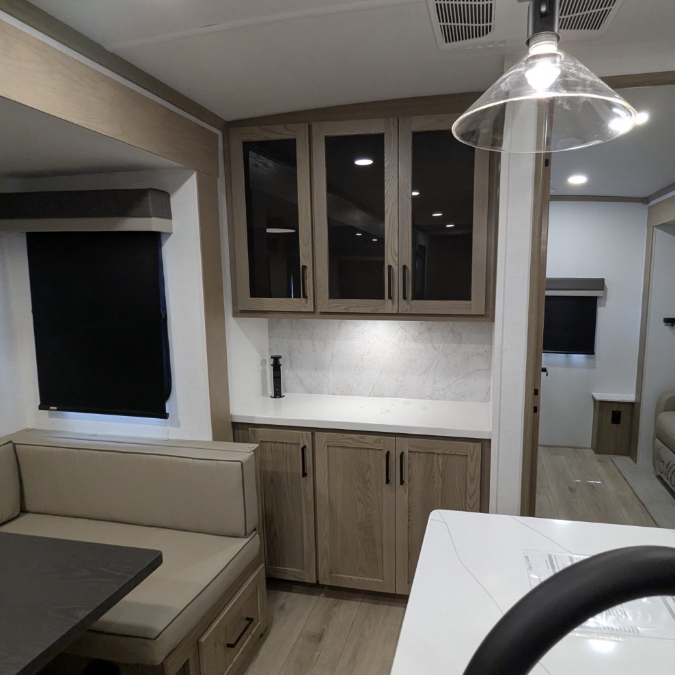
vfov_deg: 74.8
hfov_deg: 74.1
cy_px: 345
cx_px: 403
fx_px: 441
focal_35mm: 20
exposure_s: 1/135
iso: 342
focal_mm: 2.35
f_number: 2.2
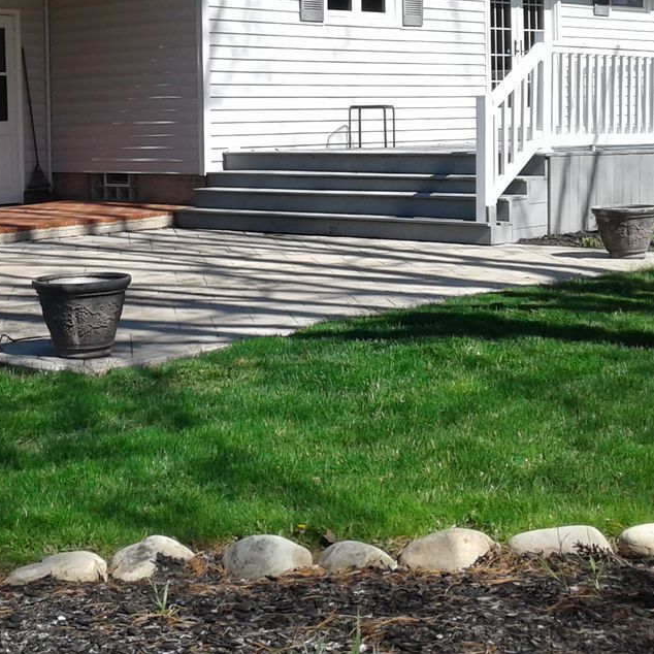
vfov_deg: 24.7
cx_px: 164
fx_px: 1475
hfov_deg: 24.7
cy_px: 158
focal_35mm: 69
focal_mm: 3.3
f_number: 2.2
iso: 50
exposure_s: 1/1142
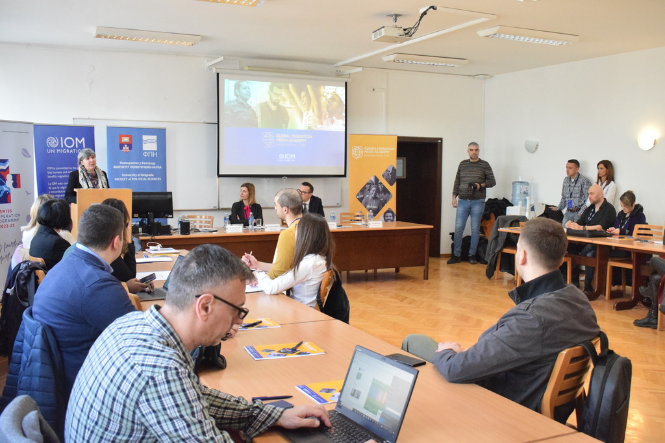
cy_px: 222
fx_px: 665
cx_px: 332
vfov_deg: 36.9
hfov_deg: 53.1
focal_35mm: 36
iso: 6400
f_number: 5.6
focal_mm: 24
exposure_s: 1/320
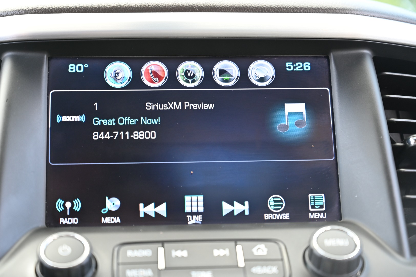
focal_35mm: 70
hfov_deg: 28.9
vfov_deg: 19.4
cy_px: 138
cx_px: 208
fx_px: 808
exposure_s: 1/125
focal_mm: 70
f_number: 4
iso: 900
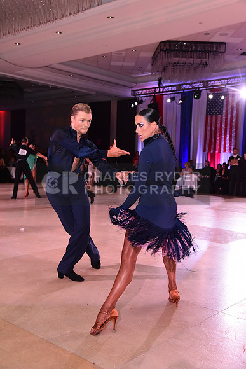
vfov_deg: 50.7
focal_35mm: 38
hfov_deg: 35.1
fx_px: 389
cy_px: 184
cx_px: 123
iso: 2500
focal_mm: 38
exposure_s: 1/320
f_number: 5.6
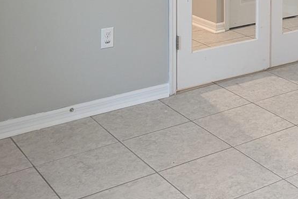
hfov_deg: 26.8
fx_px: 596
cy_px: -79
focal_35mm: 72
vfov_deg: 17.4
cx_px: 287
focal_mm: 6.81
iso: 171
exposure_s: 1/24
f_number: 1.85
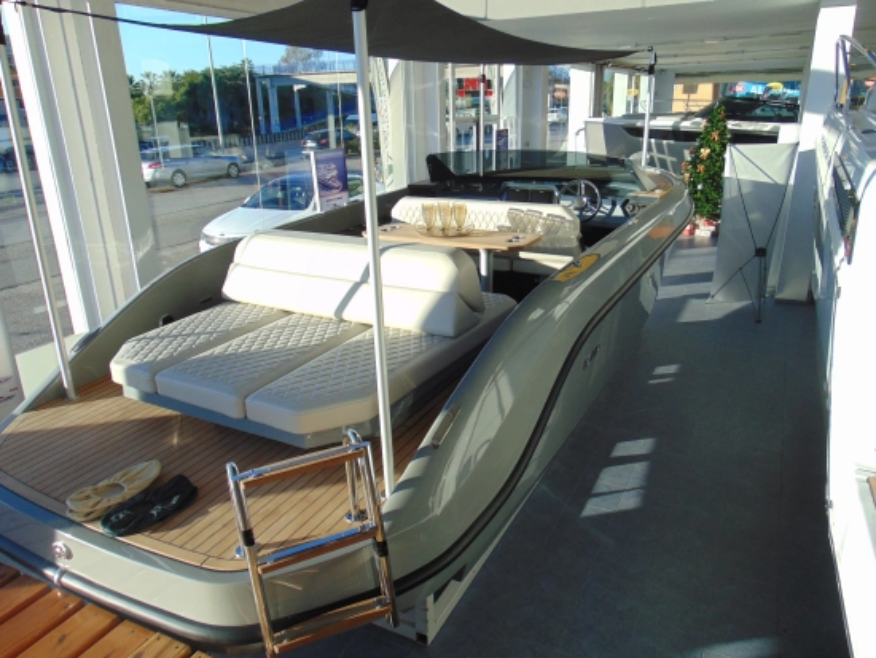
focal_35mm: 25
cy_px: 329
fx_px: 633
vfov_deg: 54.9
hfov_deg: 69.4
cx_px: 438
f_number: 3
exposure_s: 1/400
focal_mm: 4.5
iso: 80
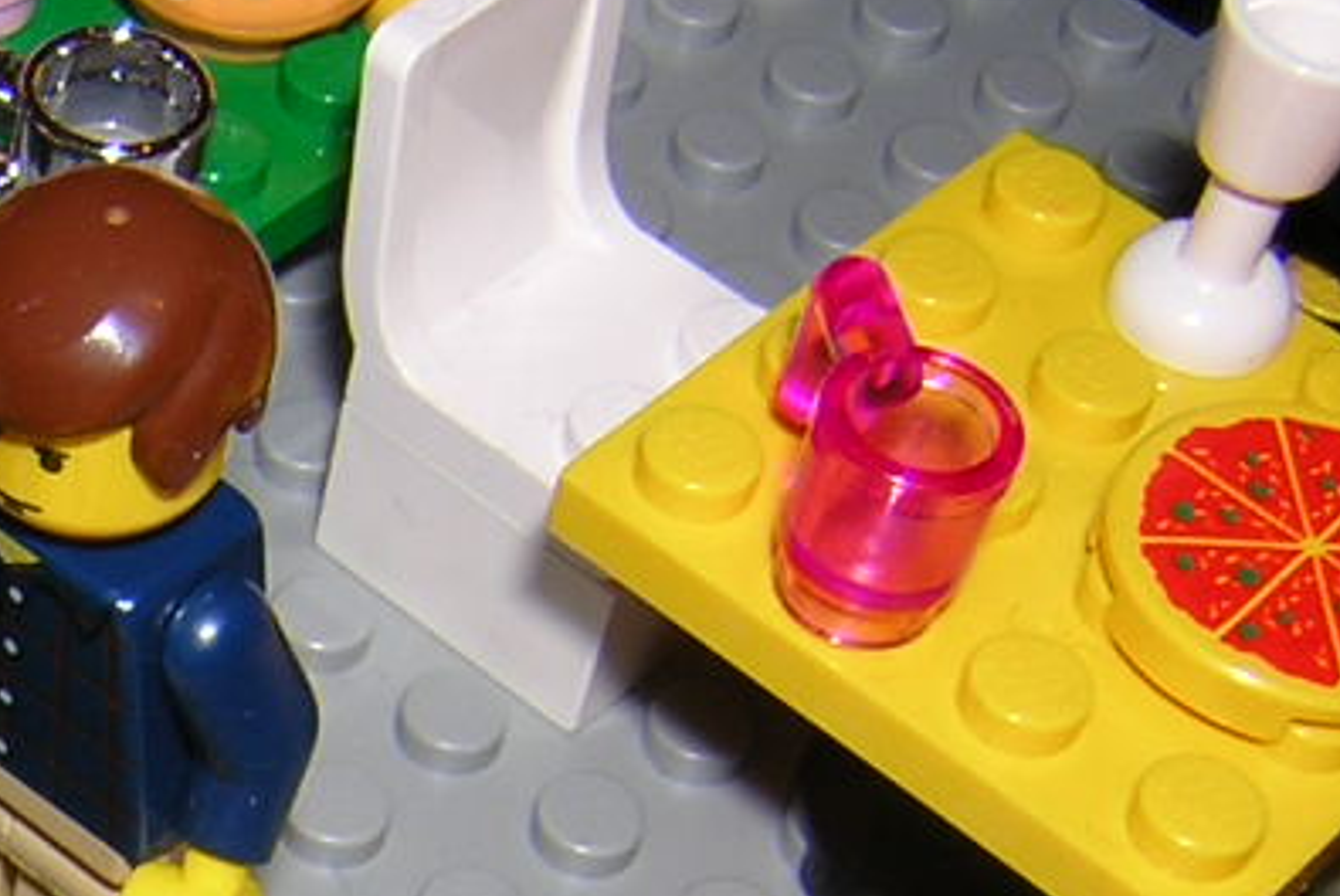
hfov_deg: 19.7
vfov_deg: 13.6
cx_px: -271
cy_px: 1168
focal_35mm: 97
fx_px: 3613
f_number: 5.2
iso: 100
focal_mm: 4.7
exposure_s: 1/60.1
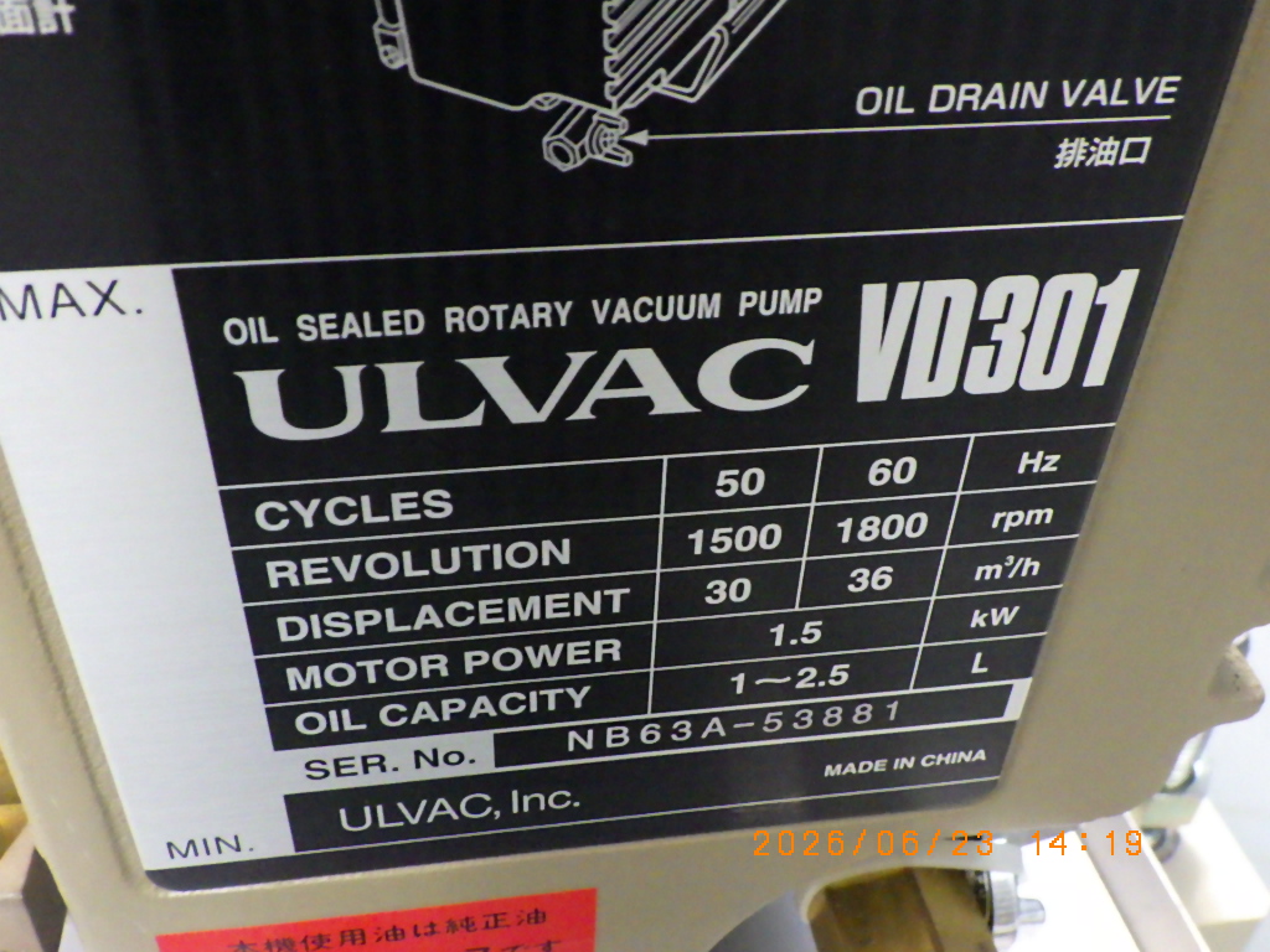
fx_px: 1247
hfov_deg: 54.0
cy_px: 476
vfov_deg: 41.8
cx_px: 635
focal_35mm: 34
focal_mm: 6.1
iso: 1600
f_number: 3.8
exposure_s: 1/10
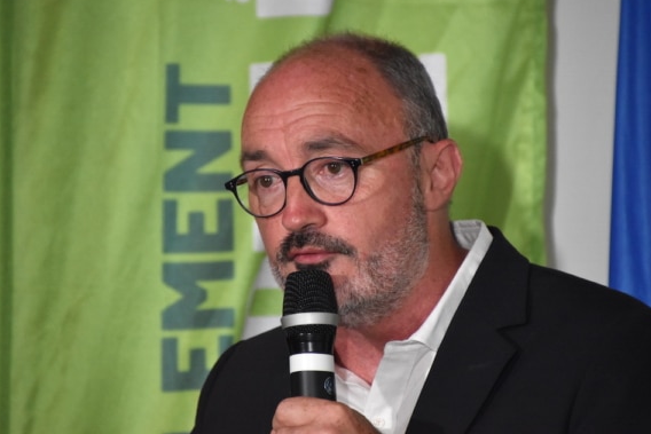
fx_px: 8591
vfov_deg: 2.9
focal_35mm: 475
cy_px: 223
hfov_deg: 4.3
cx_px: 343
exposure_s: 1/500
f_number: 6.3
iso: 4000
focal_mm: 300
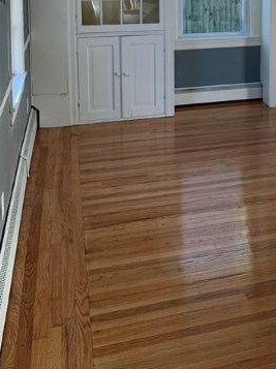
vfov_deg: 32.2
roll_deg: -1.1
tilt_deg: -5.7
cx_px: 293
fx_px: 596
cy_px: 18
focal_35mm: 56
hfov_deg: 24.5
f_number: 1.8
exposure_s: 1/121
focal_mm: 4.25
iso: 50
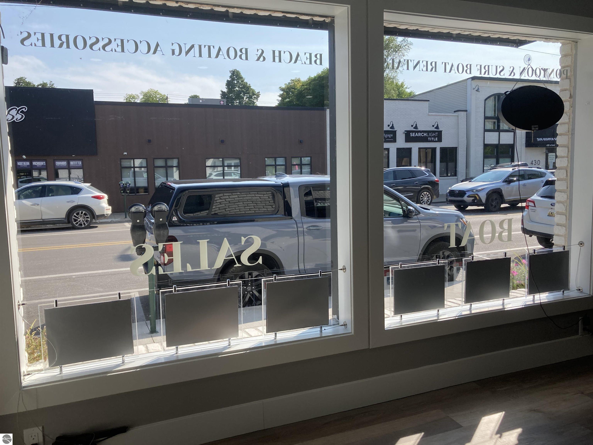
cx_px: 296
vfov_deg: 49.7
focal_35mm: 28
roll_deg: +1.3
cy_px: 222
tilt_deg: -5.5
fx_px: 480
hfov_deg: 63.4
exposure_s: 1/1171
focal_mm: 3.99
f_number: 1.8
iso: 20
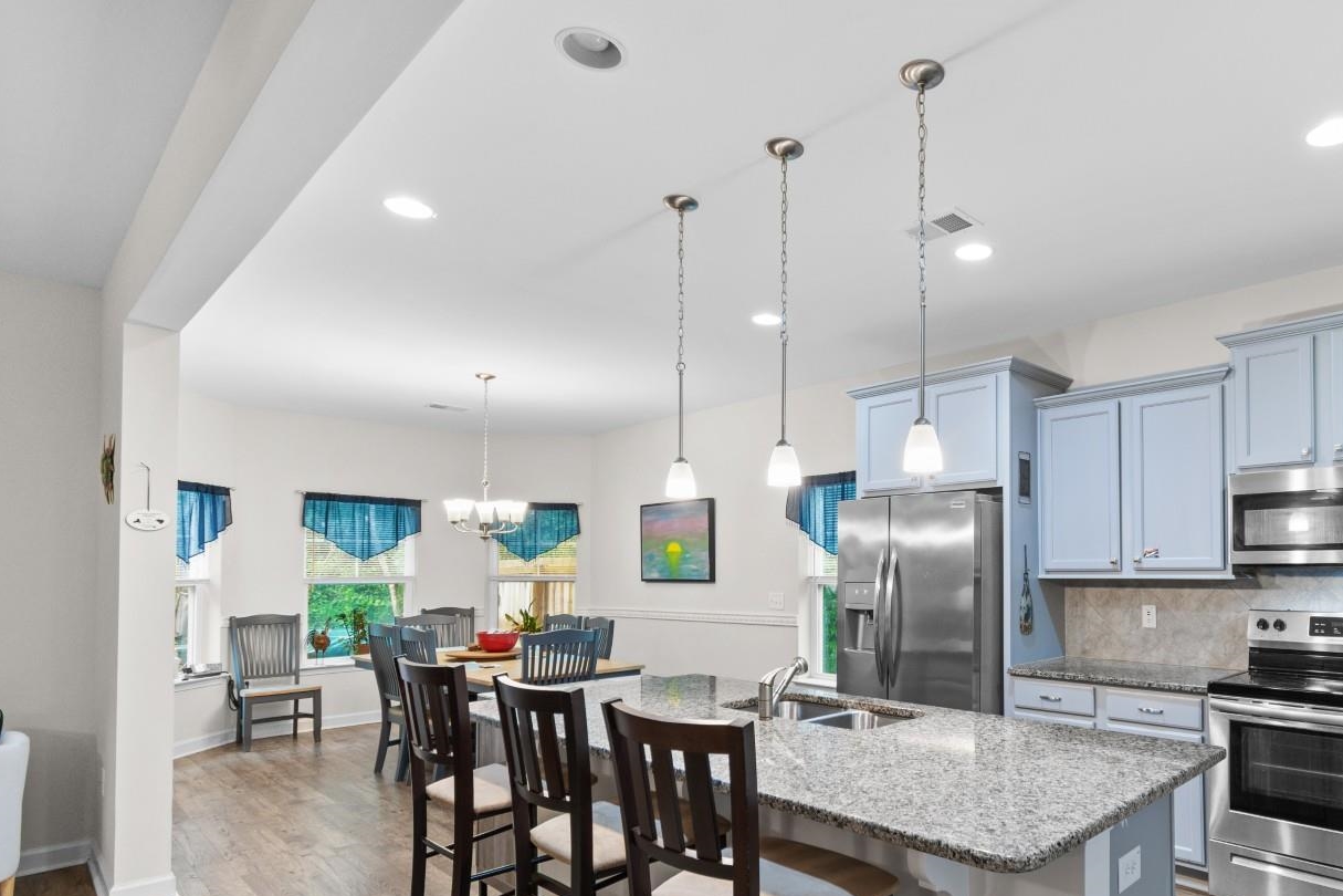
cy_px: 553
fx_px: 746
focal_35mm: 20
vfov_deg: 61.2
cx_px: 884
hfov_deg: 81.4
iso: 100
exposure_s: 1/3
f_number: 4.5
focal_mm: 10
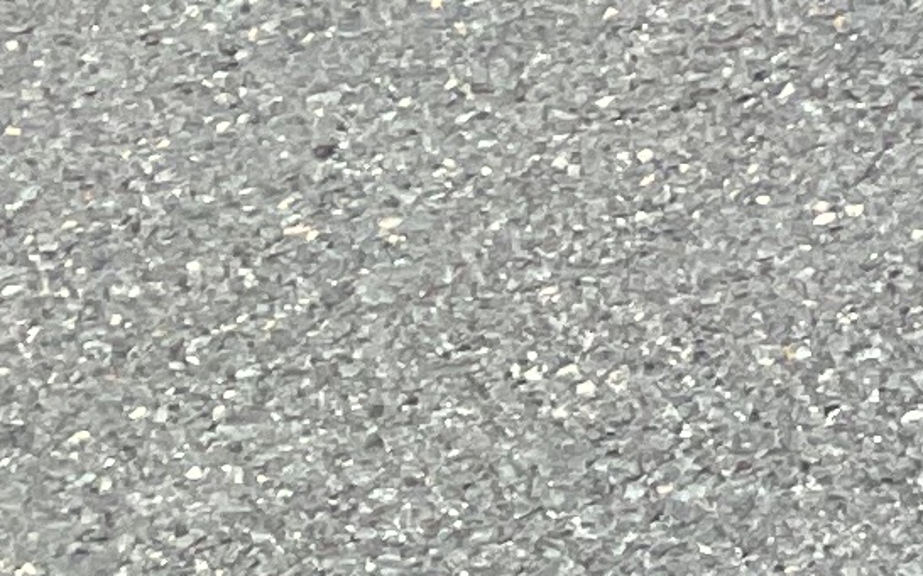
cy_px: -1581
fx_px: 5709
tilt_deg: -18.7
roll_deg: -1.1
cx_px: 3124
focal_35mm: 227
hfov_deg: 7.6
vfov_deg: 5.2
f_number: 1.8
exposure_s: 1/192
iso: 16
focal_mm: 3
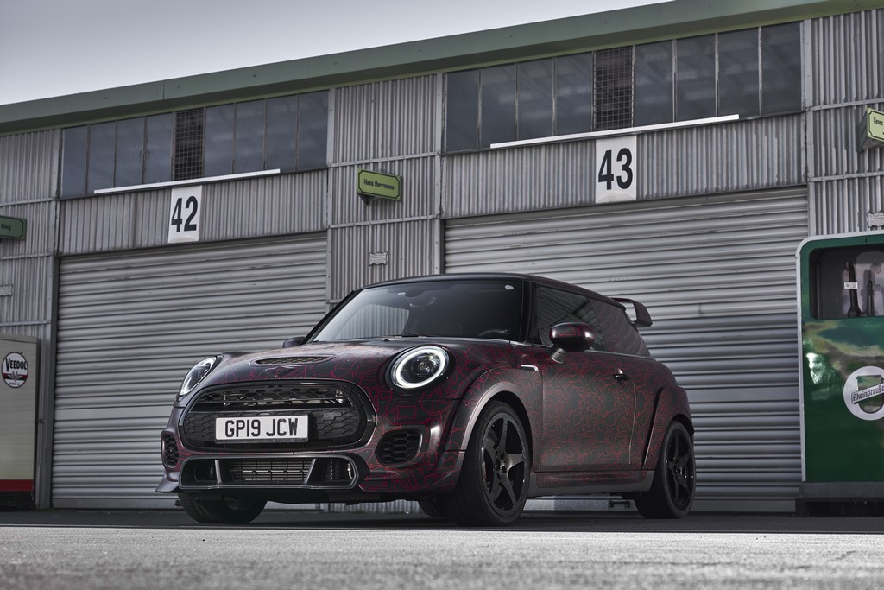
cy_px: 295
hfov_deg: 32.9
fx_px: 1498
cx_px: 442
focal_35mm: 61
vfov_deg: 22.3
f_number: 7.1
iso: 100
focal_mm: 61
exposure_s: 1/100
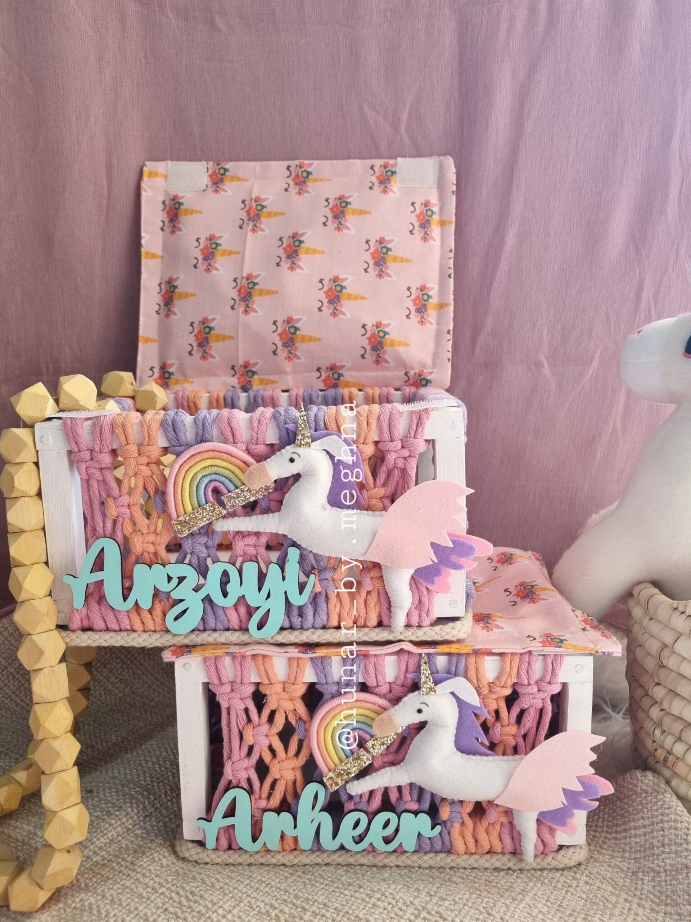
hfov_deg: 53.1
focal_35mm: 26
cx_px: 346
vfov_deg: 67.3
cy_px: 461
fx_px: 692
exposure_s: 1/100
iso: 200
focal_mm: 5.4
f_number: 1.8
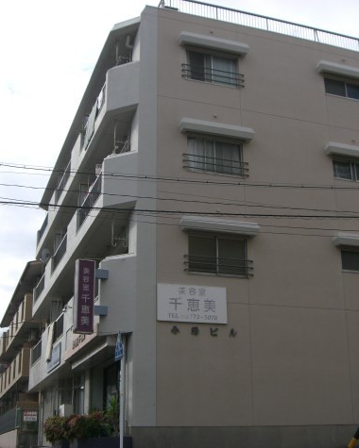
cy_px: 225
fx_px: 664
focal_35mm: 50
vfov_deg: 37.3
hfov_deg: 30.2
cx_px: 195
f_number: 4.3
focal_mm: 6.2
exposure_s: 1/500
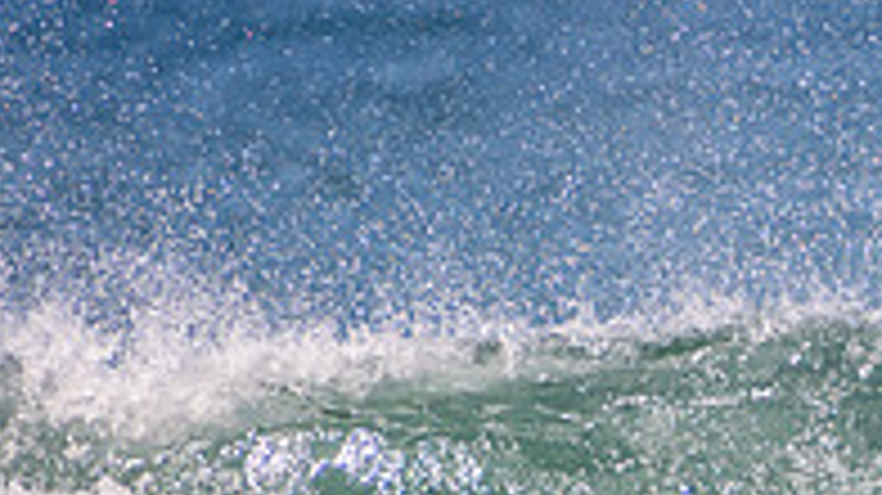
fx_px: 43593
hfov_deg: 1.2
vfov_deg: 0.7
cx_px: 1148
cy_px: 709
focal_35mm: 1865
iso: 280
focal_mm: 400
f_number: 5.6
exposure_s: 1/1250
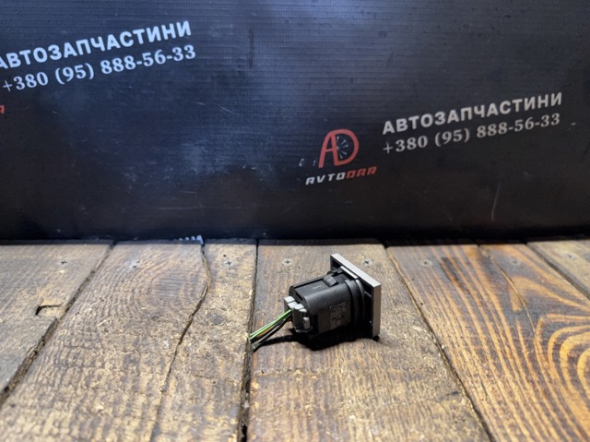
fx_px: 409
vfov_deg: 56.8
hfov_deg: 71.6
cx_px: 295
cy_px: 221
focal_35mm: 24
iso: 800
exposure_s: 1/33
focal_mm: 6.76
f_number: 1.78
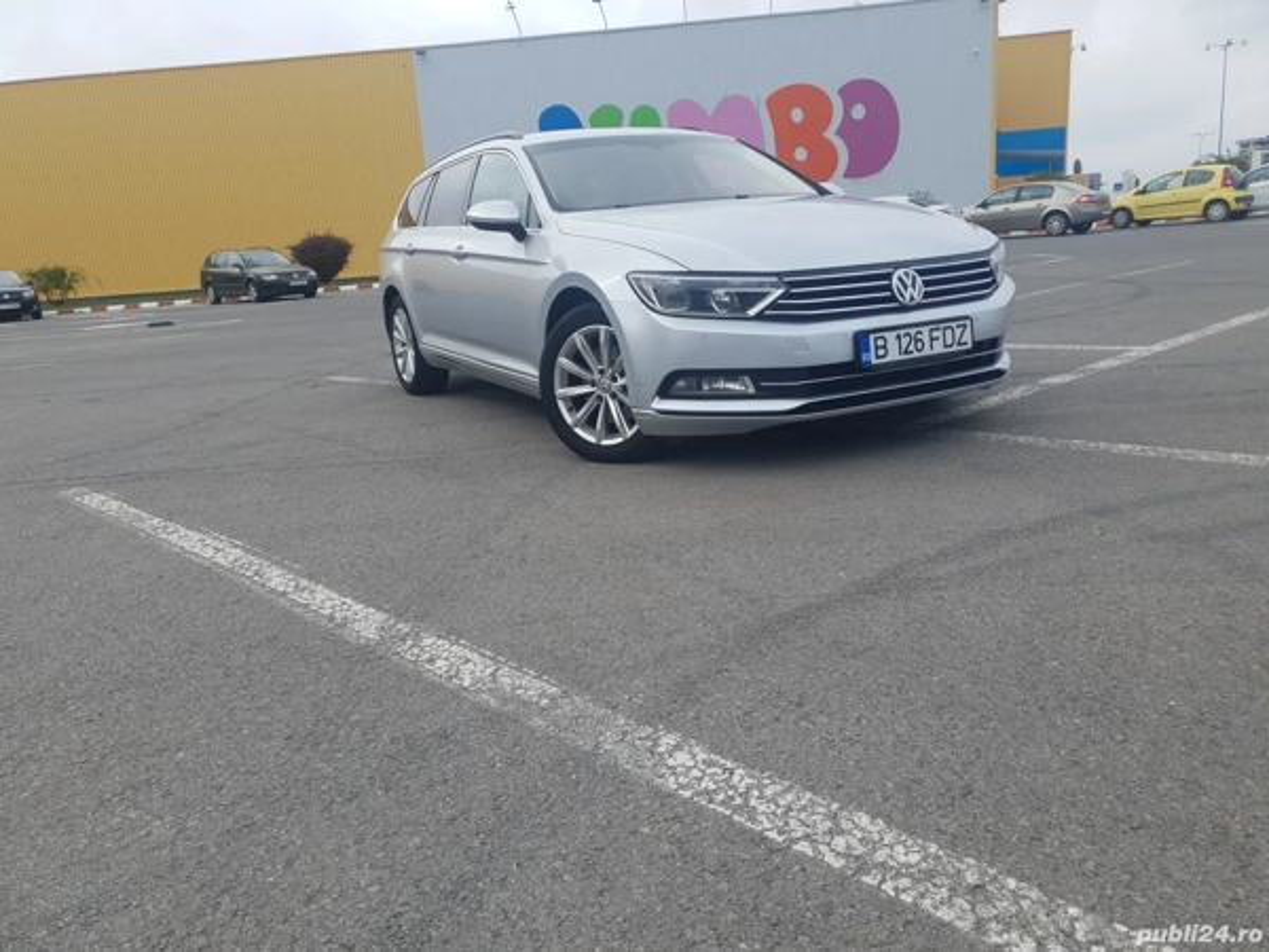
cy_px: 476
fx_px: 953
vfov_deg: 53.1
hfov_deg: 67.3
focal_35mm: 26
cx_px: 634
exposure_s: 1/1546
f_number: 1.5
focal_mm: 4.32
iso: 50
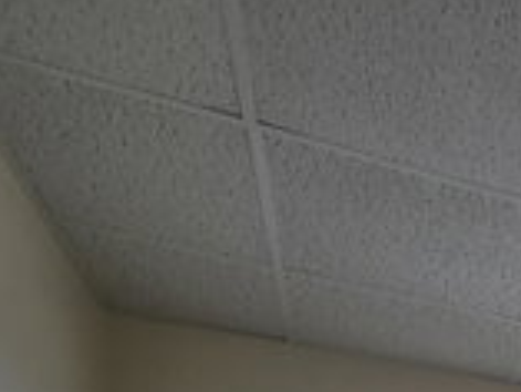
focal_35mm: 53
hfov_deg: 24.7
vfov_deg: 19.5
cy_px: 731
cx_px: 838
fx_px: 798
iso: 125
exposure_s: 1/719
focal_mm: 2.2
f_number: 2.2
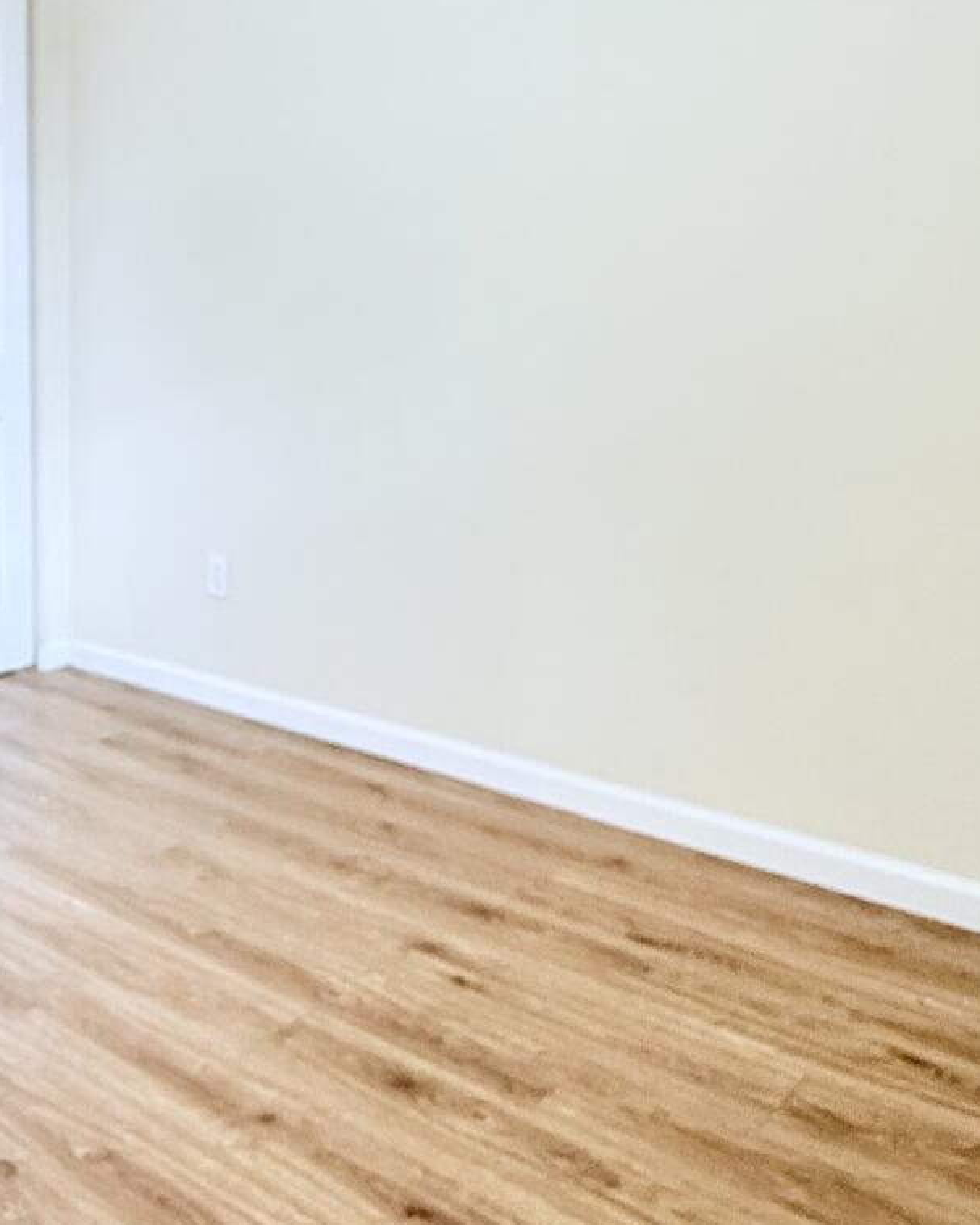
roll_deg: -0.1
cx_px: 42
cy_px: 575
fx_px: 1305
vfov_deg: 50.3
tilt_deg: -12.3
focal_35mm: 36
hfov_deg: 37.5
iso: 320
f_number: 2.2
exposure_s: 1/60
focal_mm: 2.22
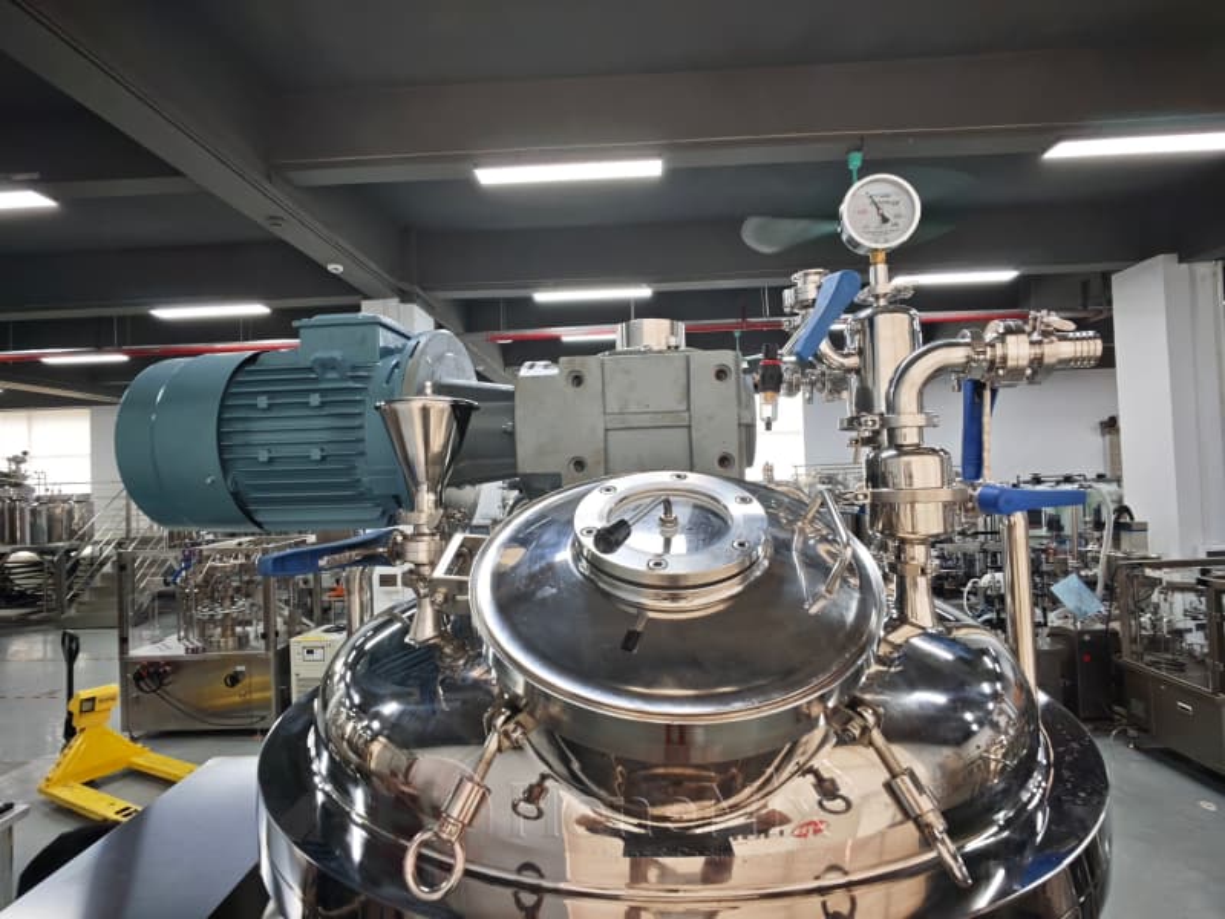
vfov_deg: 74.7
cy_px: 460
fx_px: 602
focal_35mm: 17
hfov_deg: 91.0
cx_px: 612
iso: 125
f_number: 2.4
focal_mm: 2.57
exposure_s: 1/33.3
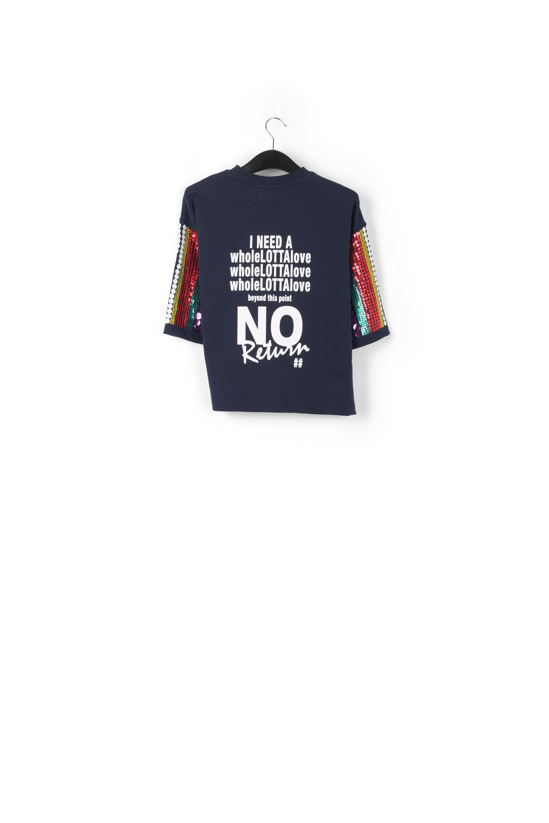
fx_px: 846
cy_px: 412
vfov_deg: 51.9
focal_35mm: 37
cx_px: 274
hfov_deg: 35.9
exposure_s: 1/200
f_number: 11
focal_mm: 37
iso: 100
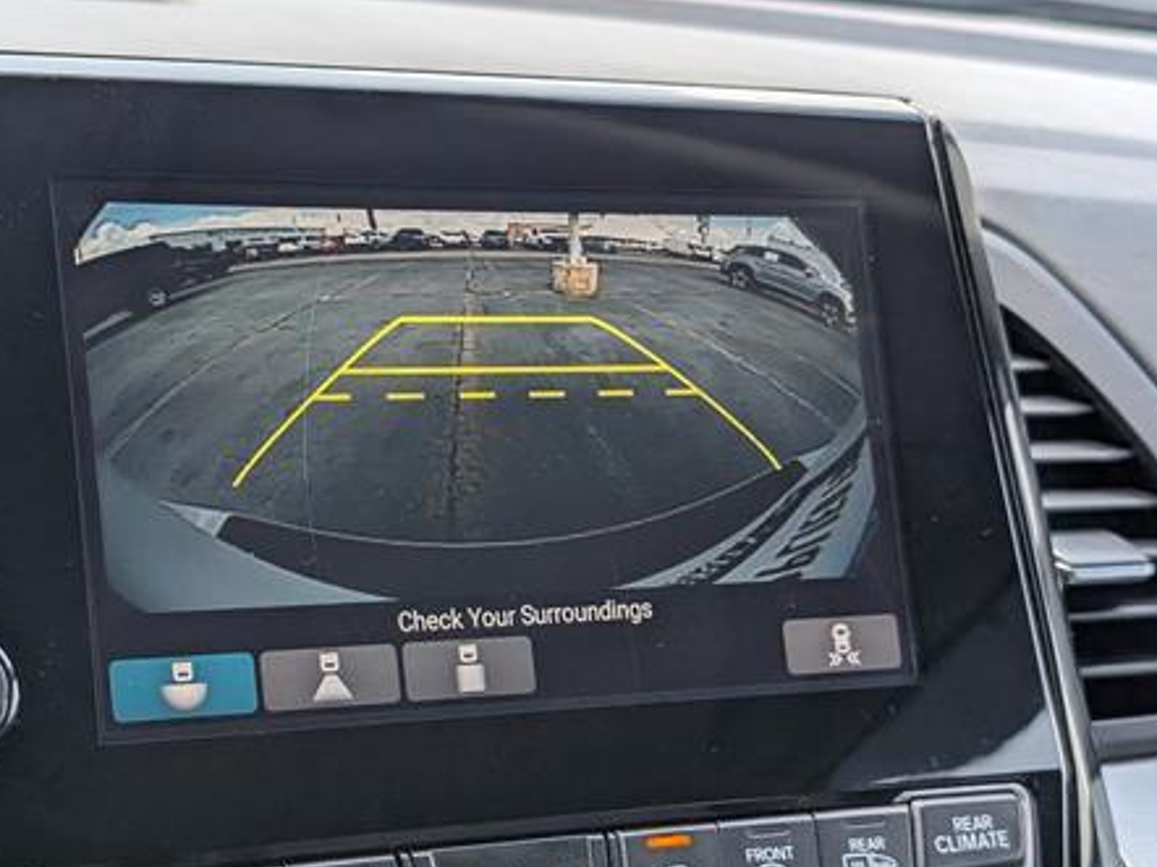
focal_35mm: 71
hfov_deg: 27.3
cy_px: 605
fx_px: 2372
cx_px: 421
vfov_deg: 20.6
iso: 25
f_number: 1.68
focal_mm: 6.9
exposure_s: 1/286
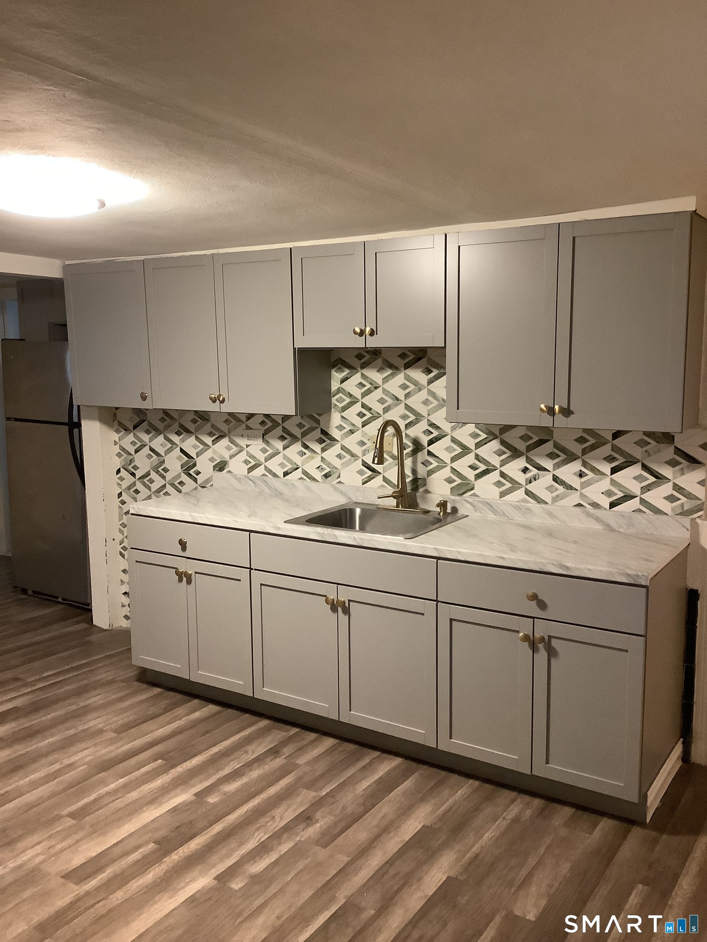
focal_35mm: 31
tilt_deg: -9.0
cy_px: 471
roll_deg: +0.3
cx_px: 354
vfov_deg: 58.4
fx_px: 844
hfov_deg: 45.4
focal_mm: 3.3
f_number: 2.4
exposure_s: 1/40
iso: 400
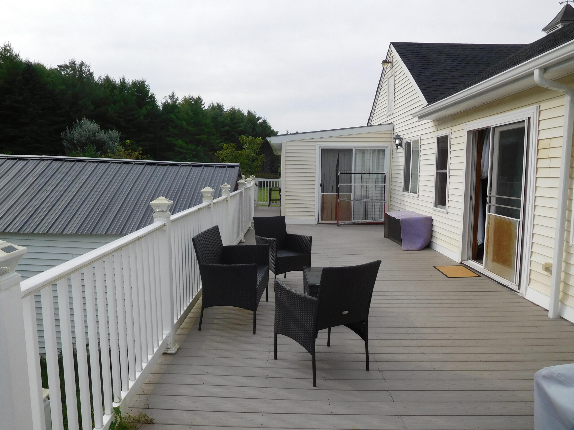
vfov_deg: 54.9
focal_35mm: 25
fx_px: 415
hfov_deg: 69.4
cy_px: 215
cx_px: 287
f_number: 3.4
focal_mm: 4.5
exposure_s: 1/1000
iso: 125
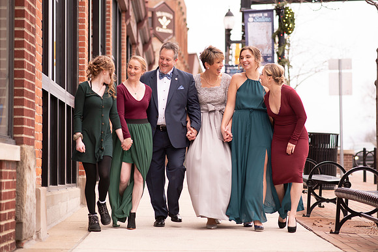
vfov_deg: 15.3
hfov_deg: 22.7
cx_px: 189
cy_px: 126
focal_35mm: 89
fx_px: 940
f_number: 2.5
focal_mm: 85
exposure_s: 1/100
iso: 100
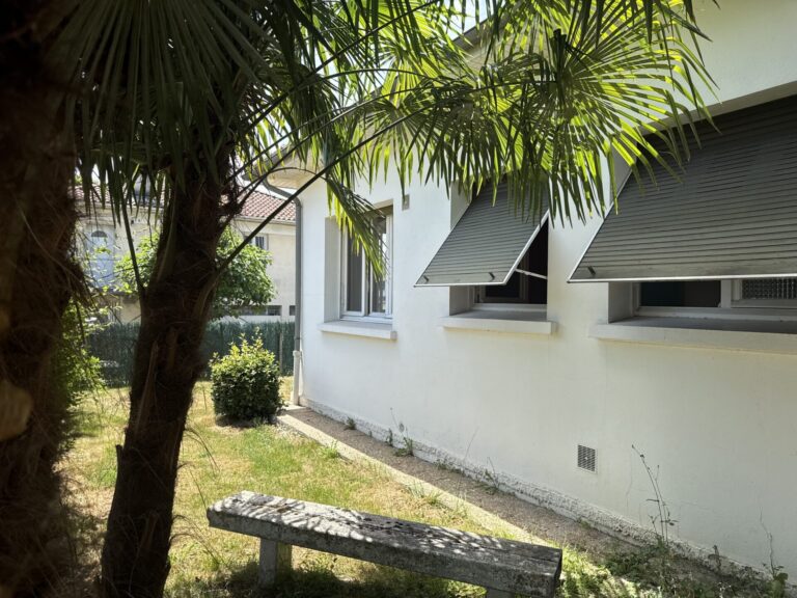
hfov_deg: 71.6
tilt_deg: +0.0
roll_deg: -0.4
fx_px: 553
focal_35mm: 24
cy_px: 299
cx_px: 398
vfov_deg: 56.8
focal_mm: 6.76
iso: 80
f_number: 1.78
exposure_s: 1/1585
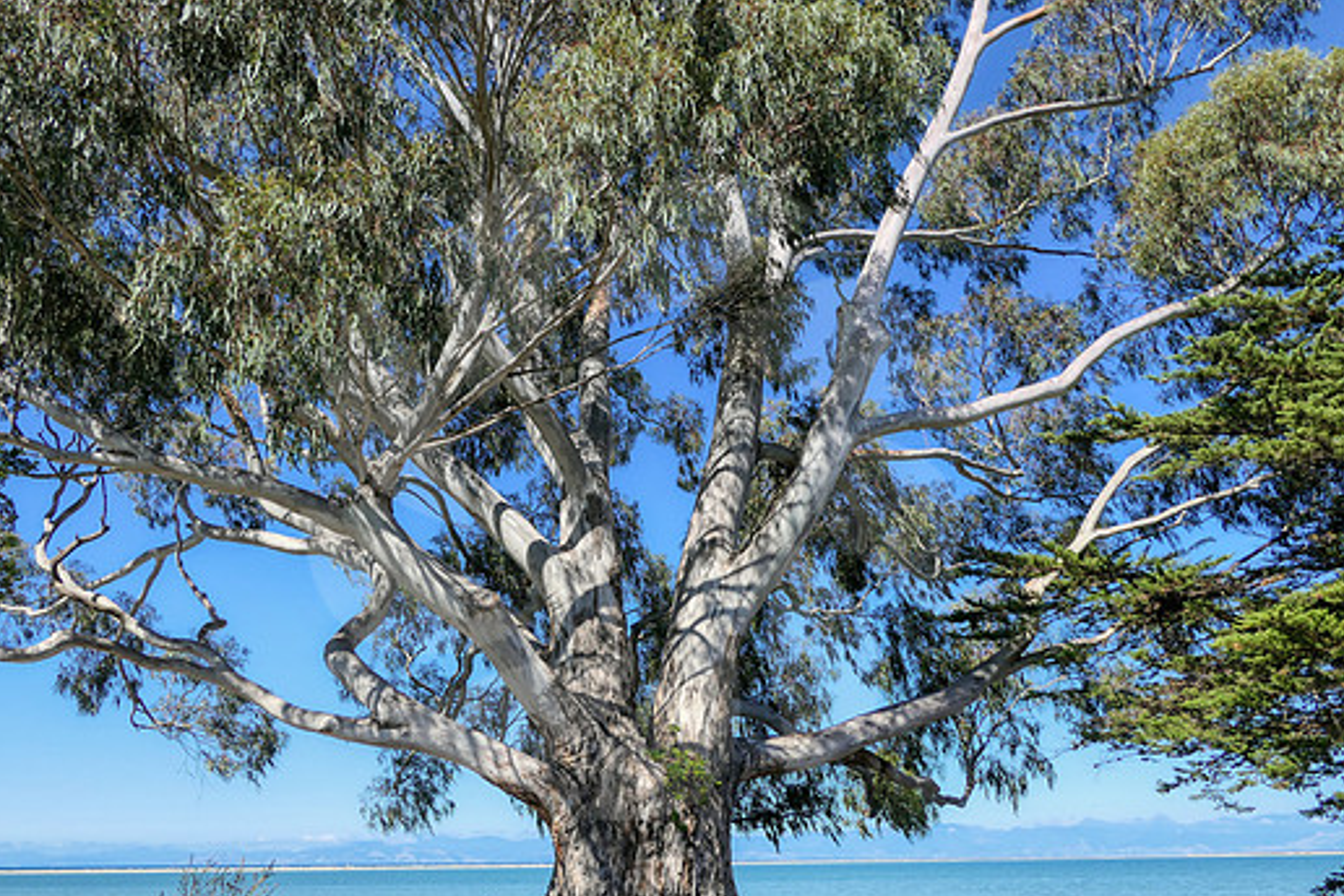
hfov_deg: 67.3
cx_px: 630
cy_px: 491
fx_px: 1008
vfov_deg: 47.9
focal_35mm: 27
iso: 125
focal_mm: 8.8
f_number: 4
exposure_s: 1/800
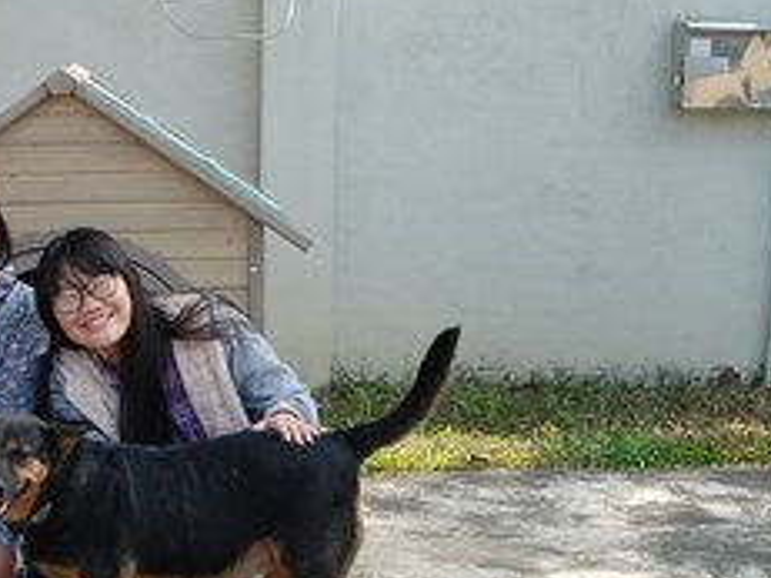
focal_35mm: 96
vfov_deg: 15.3
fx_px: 2137
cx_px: 224
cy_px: 461
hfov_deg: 20.3
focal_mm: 24
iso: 100
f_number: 5
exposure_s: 1/100
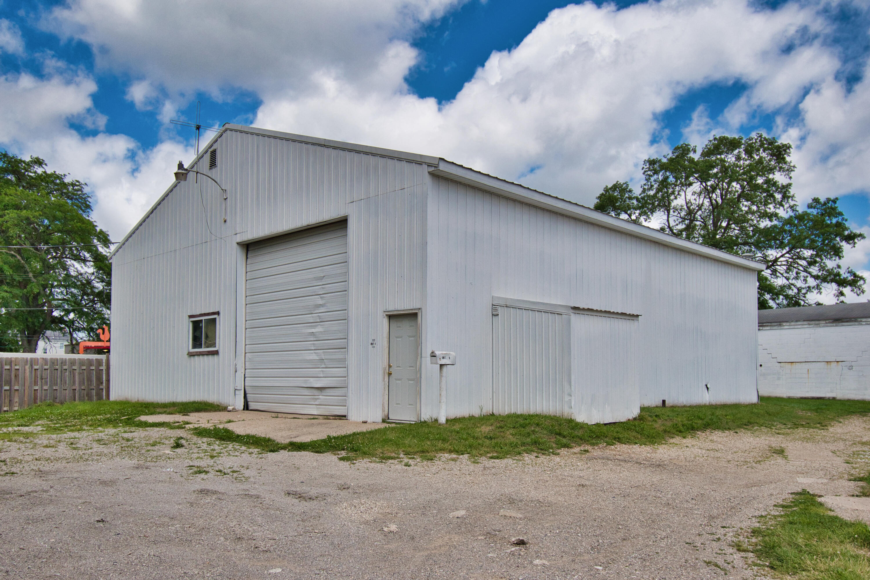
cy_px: 290
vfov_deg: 45.7
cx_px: 435
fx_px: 689
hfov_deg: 64.6
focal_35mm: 28
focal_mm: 19
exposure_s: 1/4000
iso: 640
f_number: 6.3
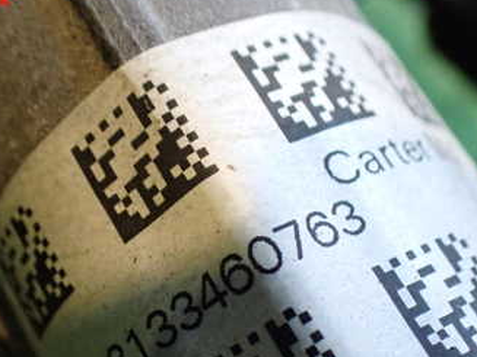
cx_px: 181
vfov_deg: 25.9
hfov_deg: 34.8
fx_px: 758
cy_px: 306
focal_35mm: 55
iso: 800
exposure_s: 1/100
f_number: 2.3
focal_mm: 5.4
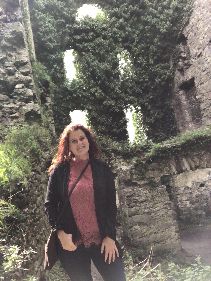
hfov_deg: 44.2
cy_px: 140
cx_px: 106
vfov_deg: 56.8
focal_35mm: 32
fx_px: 260
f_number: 2.2
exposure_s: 1/120
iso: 32
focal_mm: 2.87
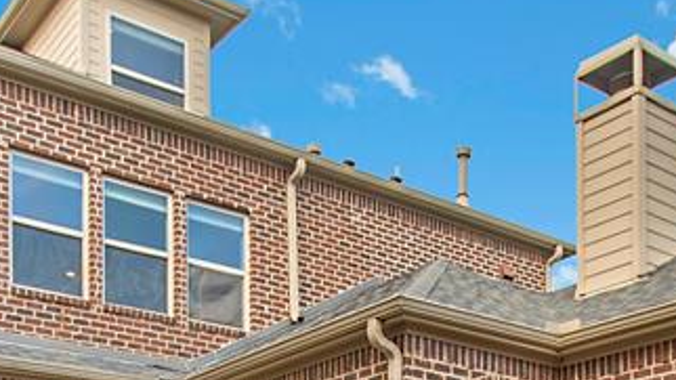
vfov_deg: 19.7
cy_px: 619
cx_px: 405
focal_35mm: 50
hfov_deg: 41.1
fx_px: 896
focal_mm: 10
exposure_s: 1/30
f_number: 7.1
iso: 100
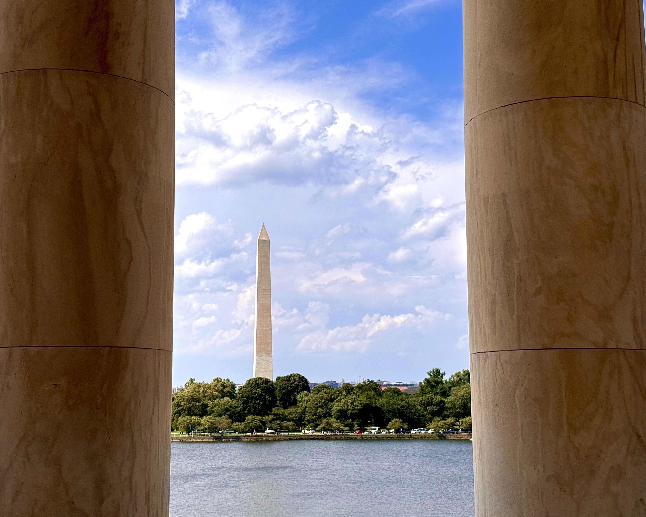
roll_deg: -0.2
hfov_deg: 36.7
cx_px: 312
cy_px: 254
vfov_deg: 29.7
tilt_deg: +8.9
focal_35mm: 51
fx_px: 975
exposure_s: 1/9009
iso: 80
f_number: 1.78
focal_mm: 6.76
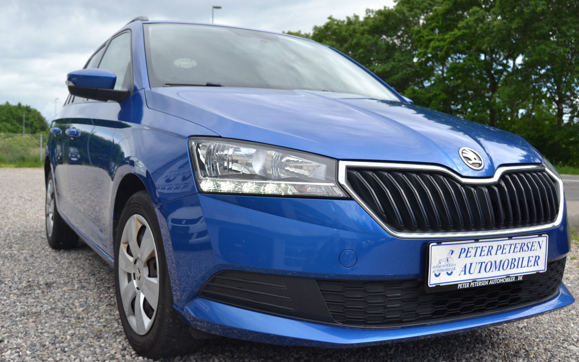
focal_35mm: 36
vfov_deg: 35.8
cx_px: 291
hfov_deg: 54.6
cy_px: 184
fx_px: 560
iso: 100
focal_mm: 23
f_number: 6.3
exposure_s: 1/160
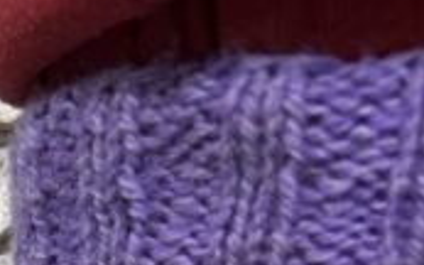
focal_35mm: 163
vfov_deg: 6.1
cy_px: 1217
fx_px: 1883
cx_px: -120
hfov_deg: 12.5
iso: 100
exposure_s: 1/120
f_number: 1.5
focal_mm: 5.7
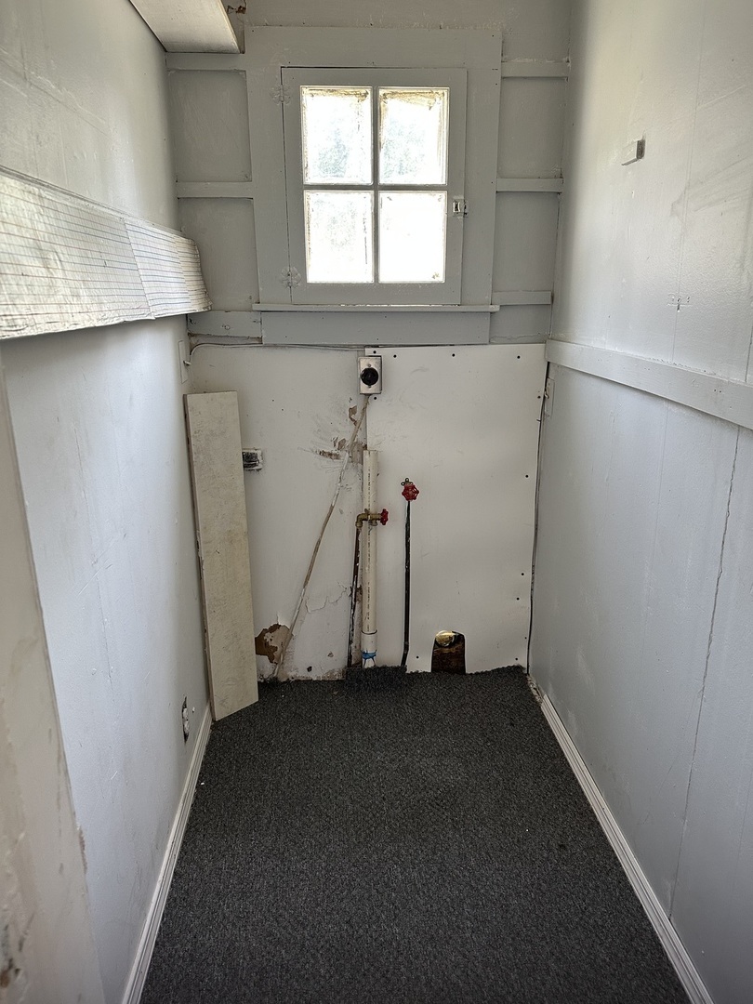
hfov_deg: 56.8
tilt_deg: -16.4
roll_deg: -0.4
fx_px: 696
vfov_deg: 71.6
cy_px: 502
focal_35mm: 24
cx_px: 376
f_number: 1.78
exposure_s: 1/121
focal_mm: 6.86
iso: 160
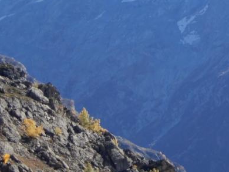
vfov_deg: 6.6
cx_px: 259
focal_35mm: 223
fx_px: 1476
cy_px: -52
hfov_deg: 8.8
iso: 80
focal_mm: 15.2
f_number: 5
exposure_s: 1/320
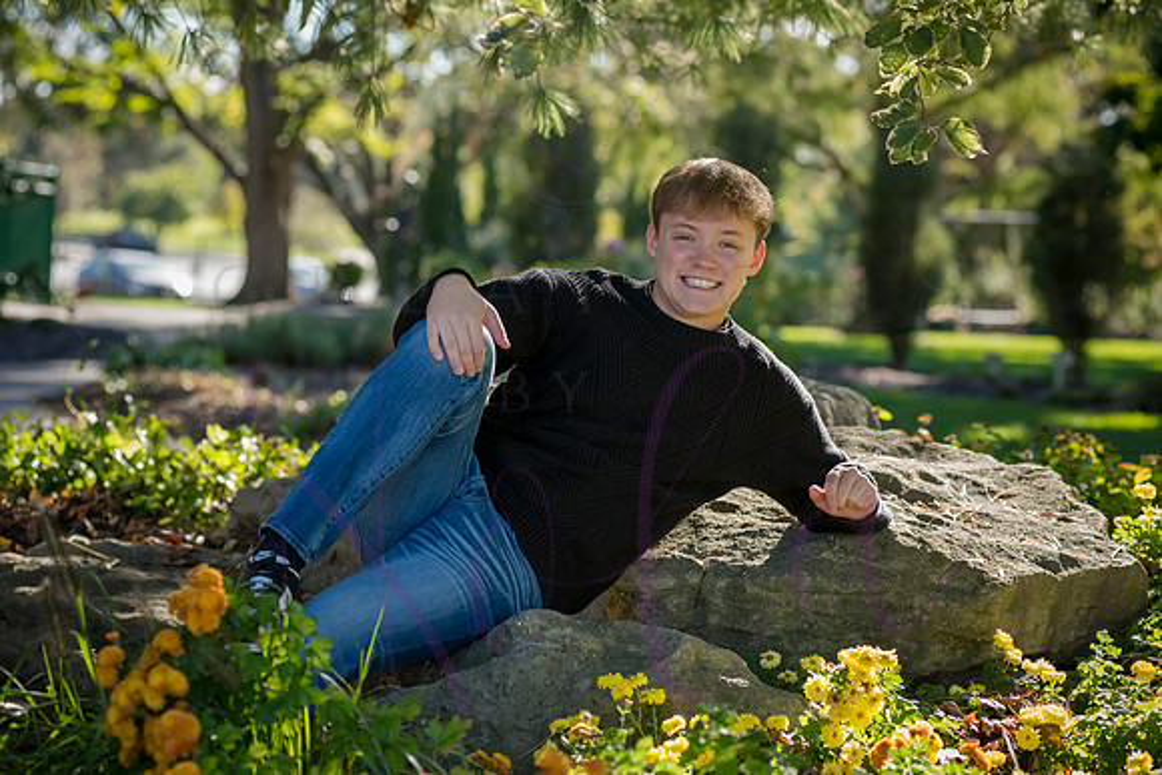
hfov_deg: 19.5
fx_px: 3390
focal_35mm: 105
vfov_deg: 13.0
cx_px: 581
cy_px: 388
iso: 800
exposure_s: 1/640
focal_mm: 105
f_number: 5
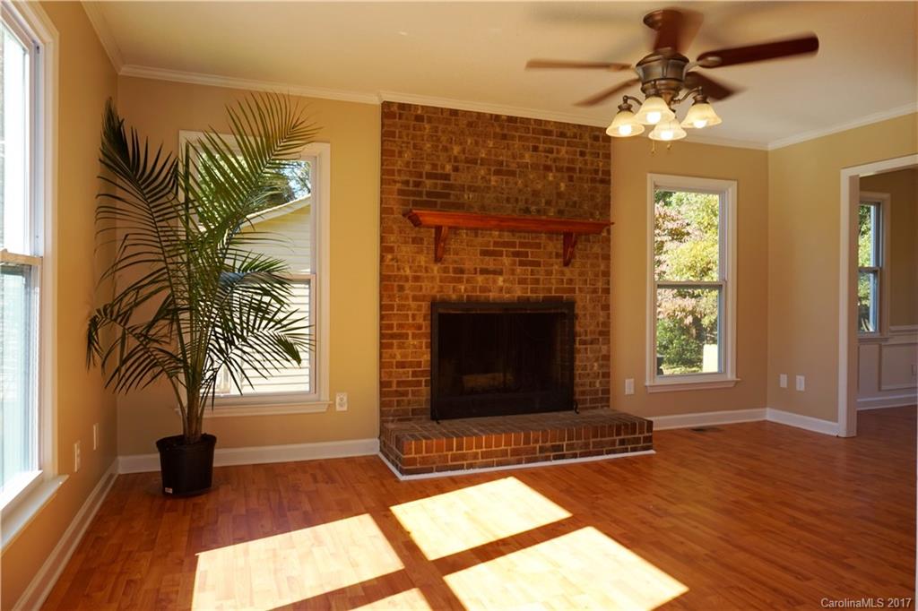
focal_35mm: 24
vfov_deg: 53.1
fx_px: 612
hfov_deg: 73.8
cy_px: 306
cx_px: 459
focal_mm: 16
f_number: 5.6
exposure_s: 1/80
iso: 100
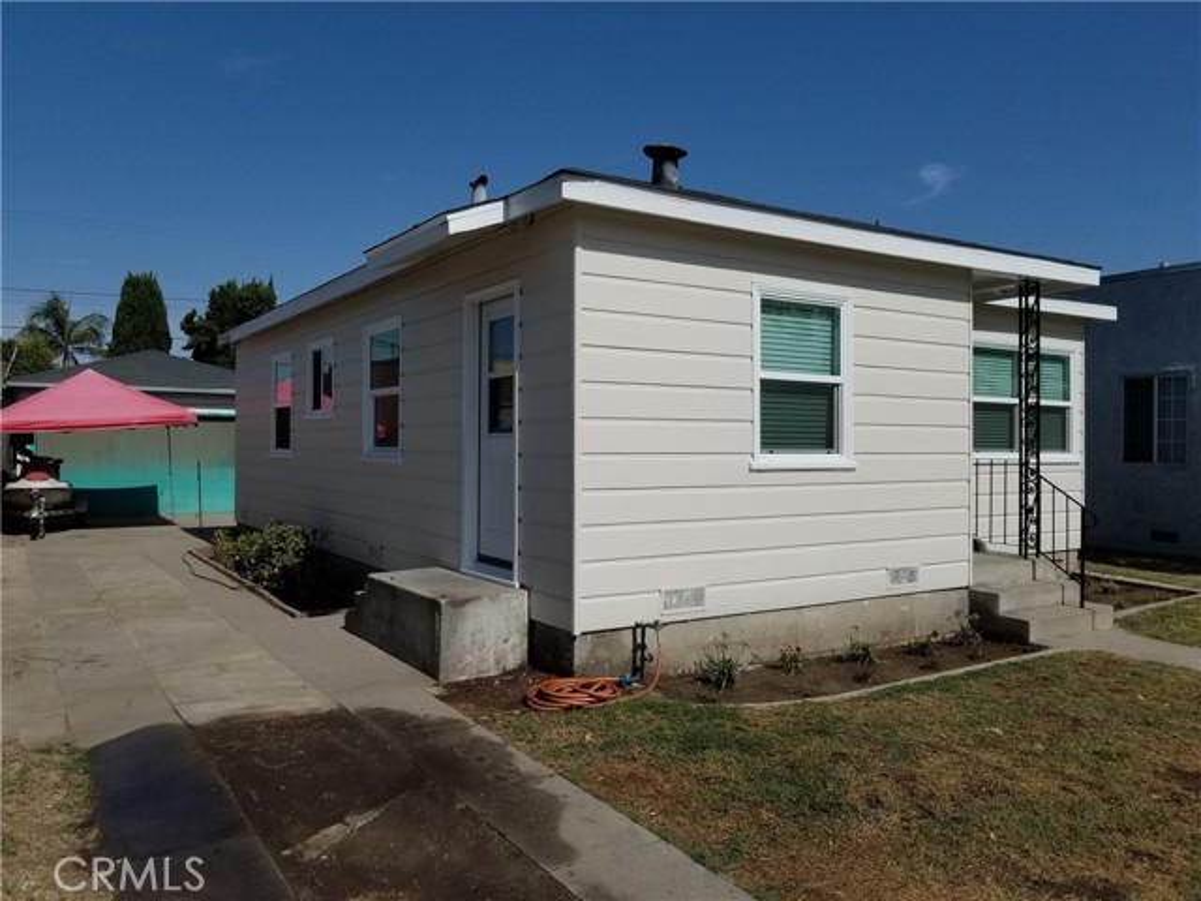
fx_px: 902
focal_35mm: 26
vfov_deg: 53.1
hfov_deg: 67.3
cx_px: 600
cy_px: 450
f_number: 1.7
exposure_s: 1/7792
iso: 50
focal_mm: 4.25
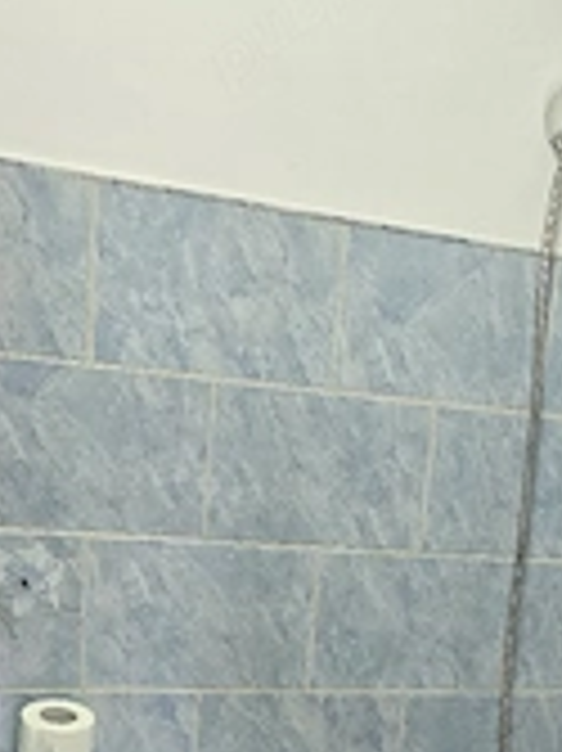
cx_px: 445
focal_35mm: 55
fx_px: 1192
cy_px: 729
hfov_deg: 26.1
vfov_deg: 32.5
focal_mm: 6.3
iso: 160
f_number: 1.7
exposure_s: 1/101
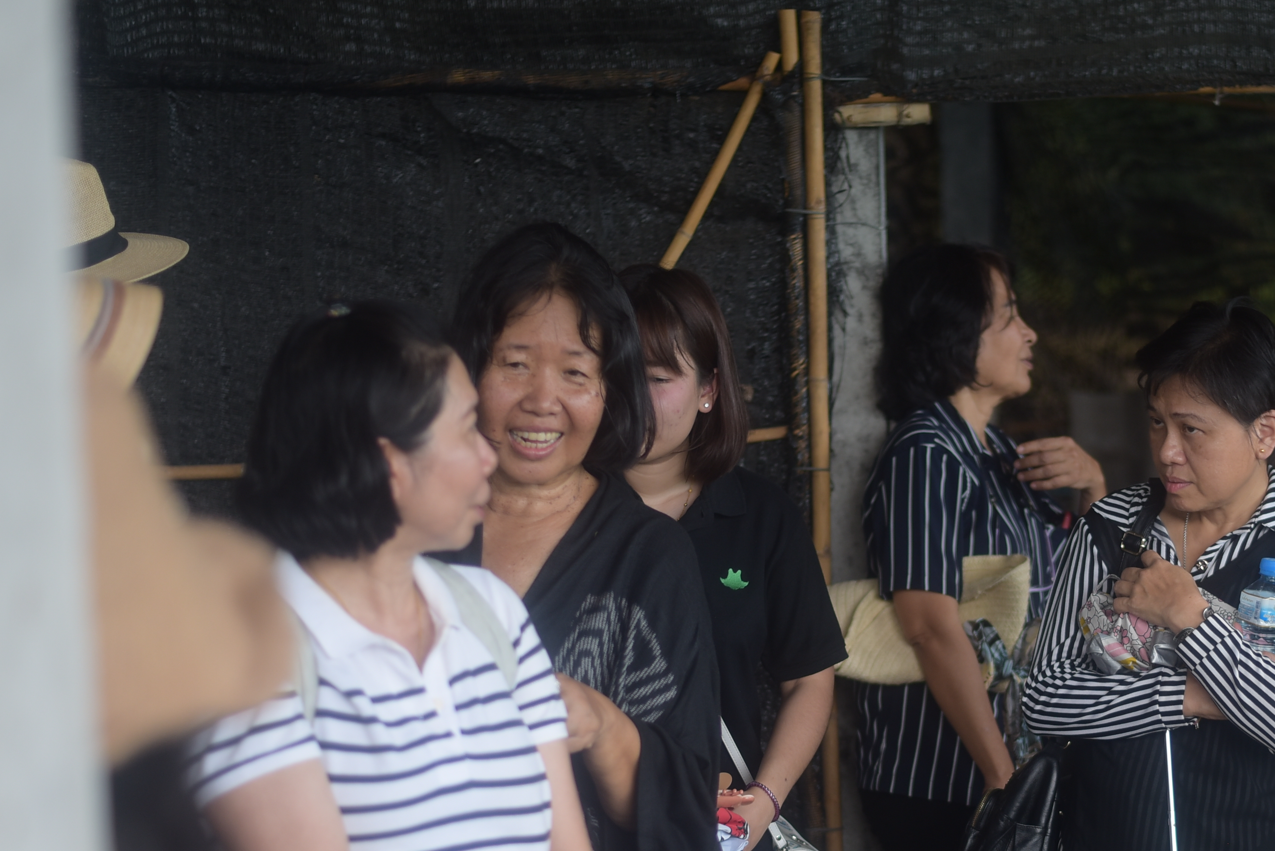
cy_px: 702
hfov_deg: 22.6
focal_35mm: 89
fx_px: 3153
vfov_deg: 15.3
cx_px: 993
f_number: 1.8
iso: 200
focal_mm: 50
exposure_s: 1/640
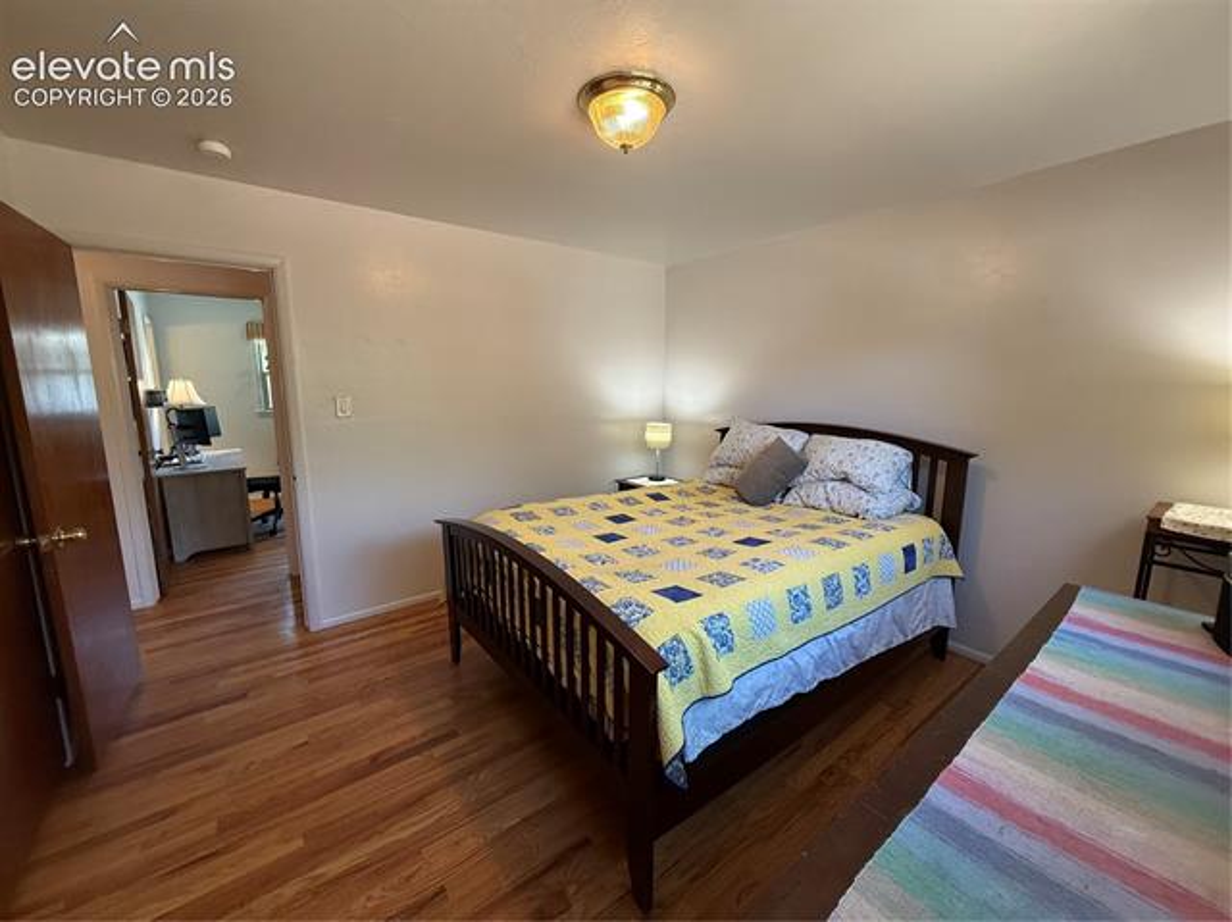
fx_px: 498
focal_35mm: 14
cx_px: 616
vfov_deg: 85.6
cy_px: 461
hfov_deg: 102.1
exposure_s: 1/120
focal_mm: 2.22
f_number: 2.2
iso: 250
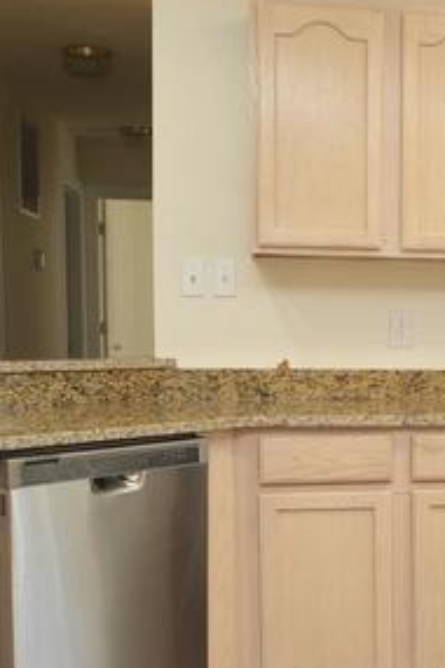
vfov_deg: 31.4
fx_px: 1178
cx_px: 593
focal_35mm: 64
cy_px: 435
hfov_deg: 19.6
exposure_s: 1/60
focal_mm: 17.7
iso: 100
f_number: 2.8
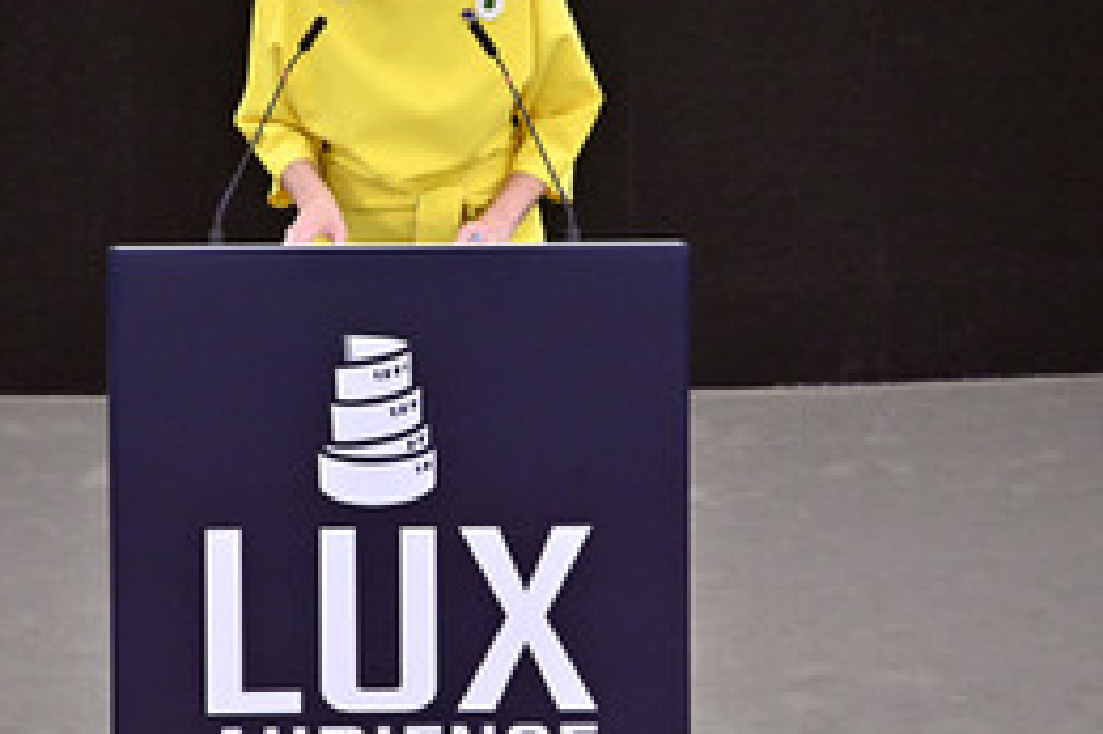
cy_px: 373
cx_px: 431
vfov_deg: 1.8
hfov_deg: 2.7
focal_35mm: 763
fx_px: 23362
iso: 6400
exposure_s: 1/500
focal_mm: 440
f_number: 6
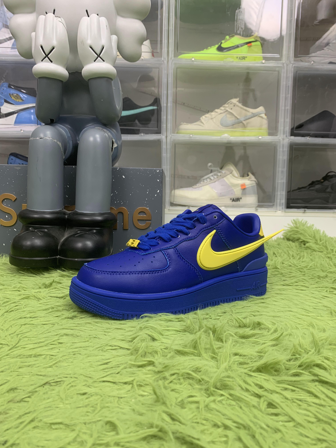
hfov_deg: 53.1
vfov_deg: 67.3
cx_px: 168
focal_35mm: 26
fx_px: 336
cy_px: 224
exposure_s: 1/60
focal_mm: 4.25
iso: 100
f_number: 1.8
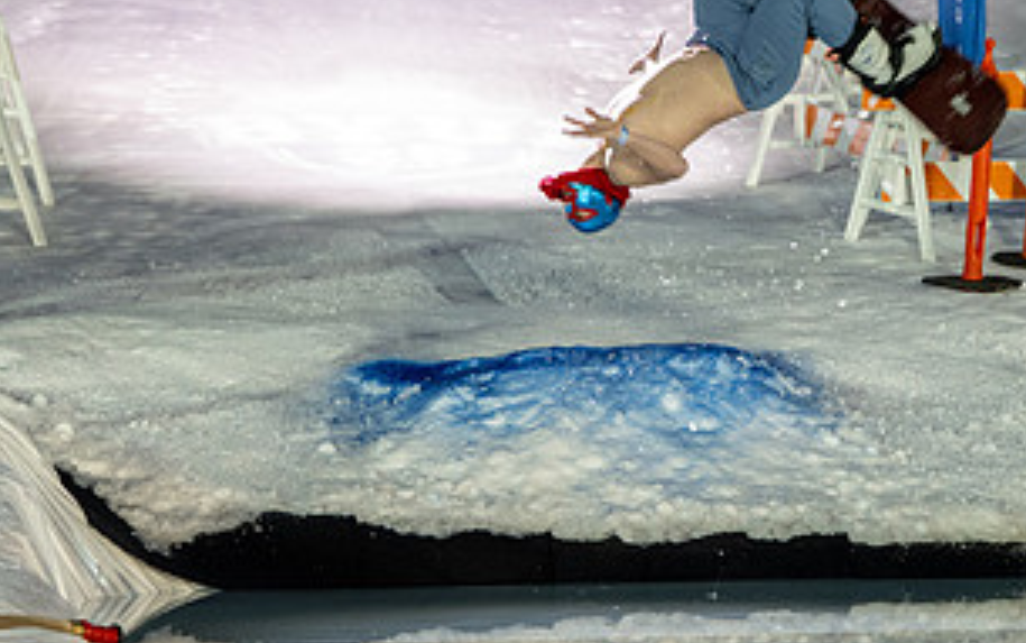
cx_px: 743
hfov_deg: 11.4
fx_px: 5148
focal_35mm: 184
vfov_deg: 7.1
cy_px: 140
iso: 1250
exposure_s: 1/250
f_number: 2.8
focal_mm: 95
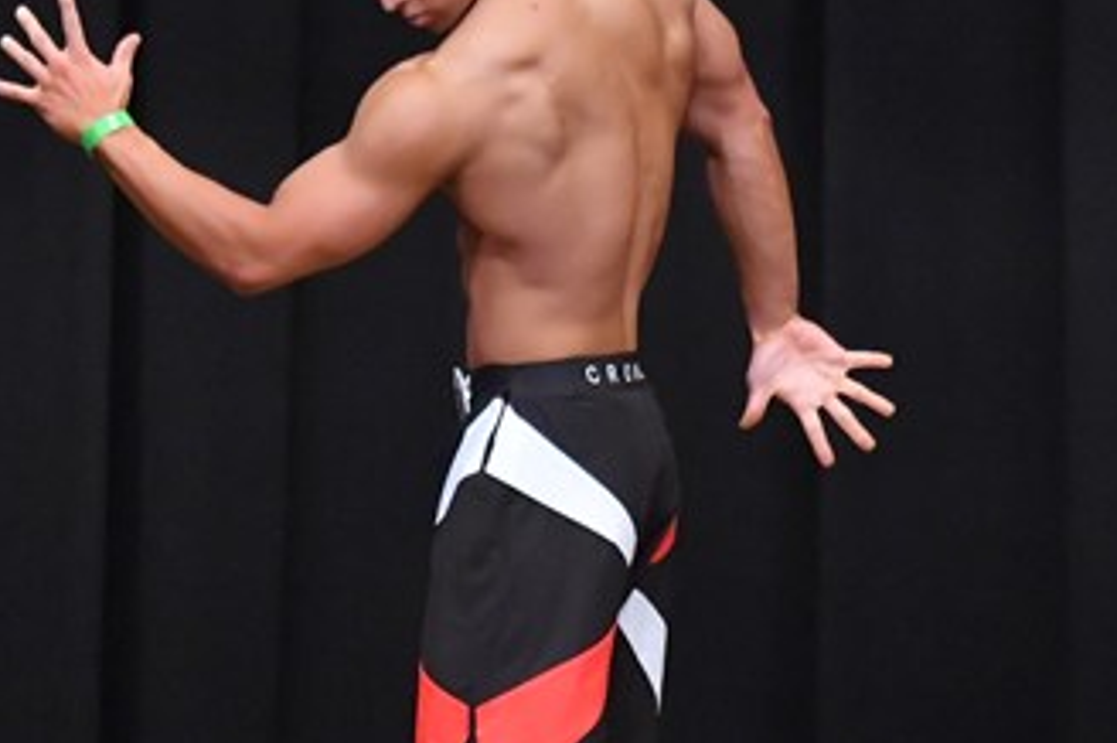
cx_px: 468
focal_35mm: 532
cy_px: 515
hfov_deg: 3.9
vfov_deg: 2.6
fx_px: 16490
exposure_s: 1/400
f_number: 5.6
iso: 8000
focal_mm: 150
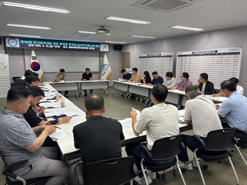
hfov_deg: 67.3
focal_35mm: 26
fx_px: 186
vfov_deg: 53.1
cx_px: 124
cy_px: 92
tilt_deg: -9.4
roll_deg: -0.3
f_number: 1.6
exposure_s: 1/120
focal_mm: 5.96
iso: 125
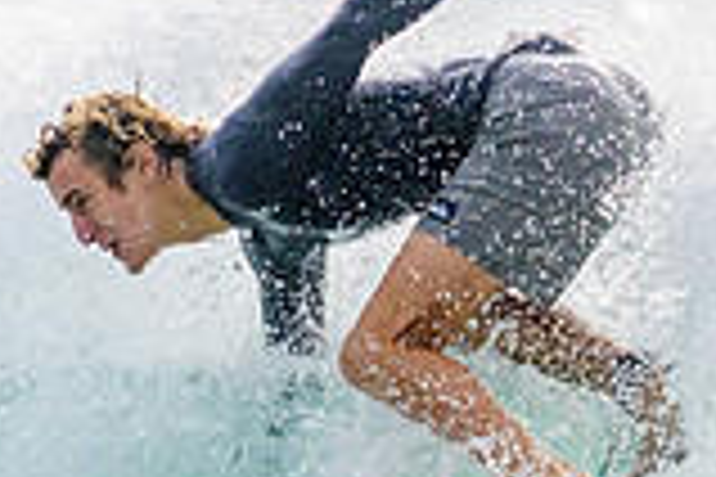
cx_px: 290
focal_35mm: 3500
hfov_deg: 0.6
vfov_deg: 0.4
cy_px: 438
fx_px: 69606
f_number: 11
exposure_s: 1/2000
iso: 1250
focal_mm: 800
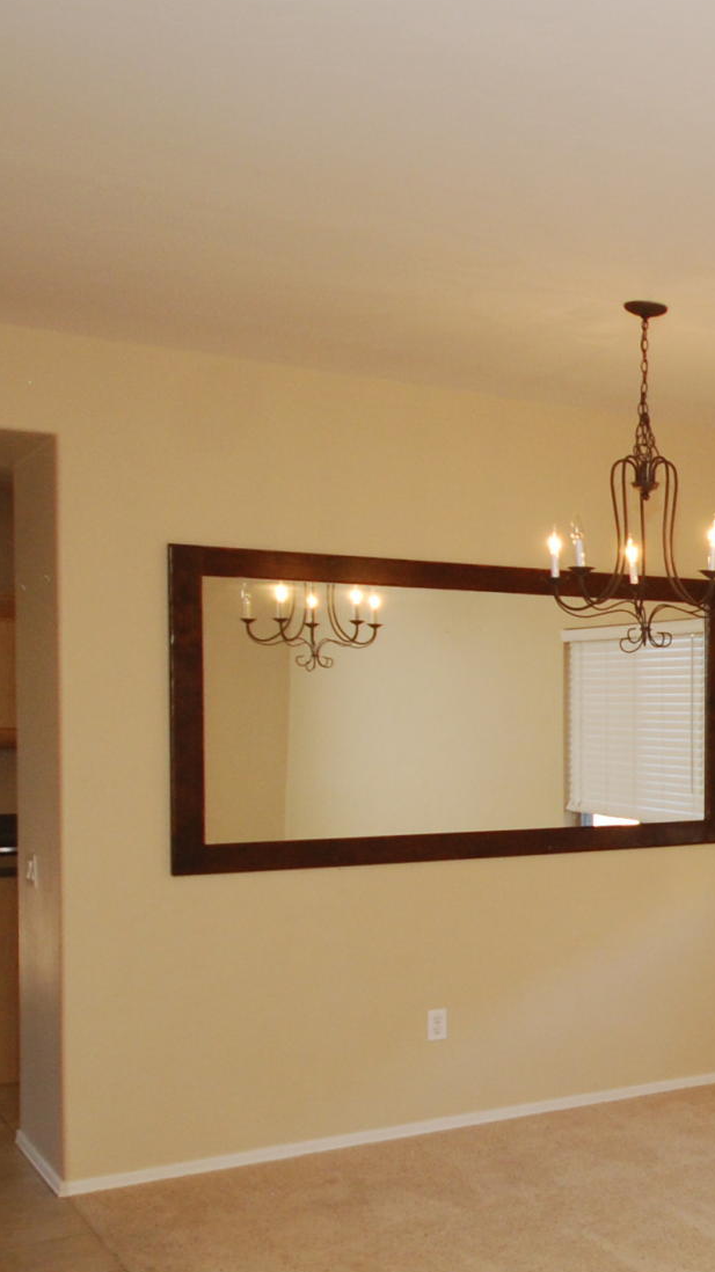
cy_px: 747
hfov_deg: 23.7
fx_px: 1450
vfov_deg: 47.2
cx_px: 976
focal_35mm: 43
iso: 450
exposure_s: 1/60
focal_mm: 10
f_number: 4
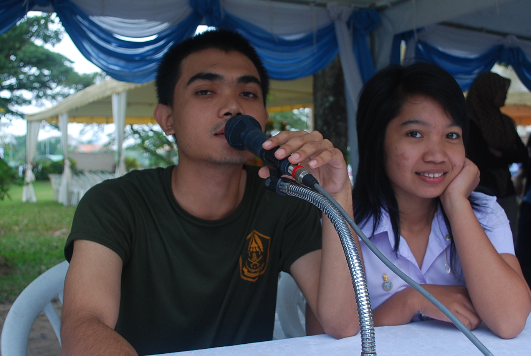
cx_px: 299
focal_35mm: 42
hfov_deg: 46.2
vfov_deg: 32.0
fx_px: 620
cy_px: 190
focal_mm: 20
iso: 200
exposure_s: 1/15
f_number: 4
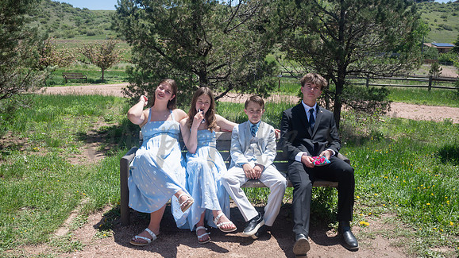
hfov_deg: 61.0
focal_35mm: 32
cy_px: 143
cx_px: 217
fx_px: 389
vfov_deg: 36.6
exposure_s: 1/200
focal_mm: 28
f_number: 13
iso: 100
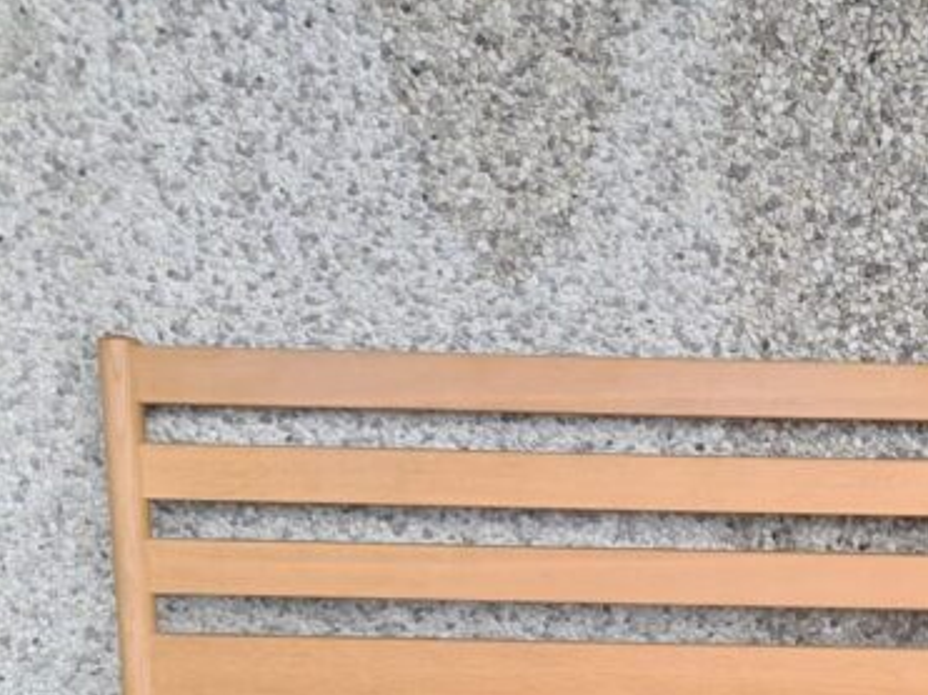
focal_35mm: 69
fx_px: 1849
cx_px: 956
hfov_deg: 26.5
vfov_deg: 20.3
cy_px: 778
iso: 100
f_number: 1.8
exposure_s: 1/100
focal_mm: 7
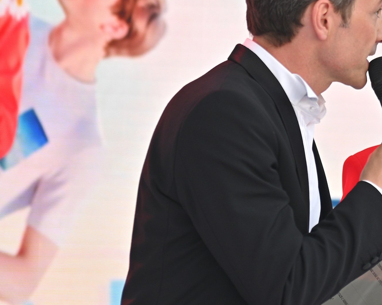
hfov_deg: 7.0
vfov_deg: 5.6
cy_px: 117
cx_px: 485
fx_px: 3097
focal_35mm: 274
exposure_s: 1/250
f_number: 2.7
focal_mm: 94
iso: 100
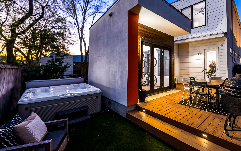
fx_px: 105
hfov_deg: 96.7
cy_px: 65
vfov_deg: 70.9
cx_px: 143
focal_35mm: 16
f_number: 4.5
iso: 1000
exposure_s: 1/80
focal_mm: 13
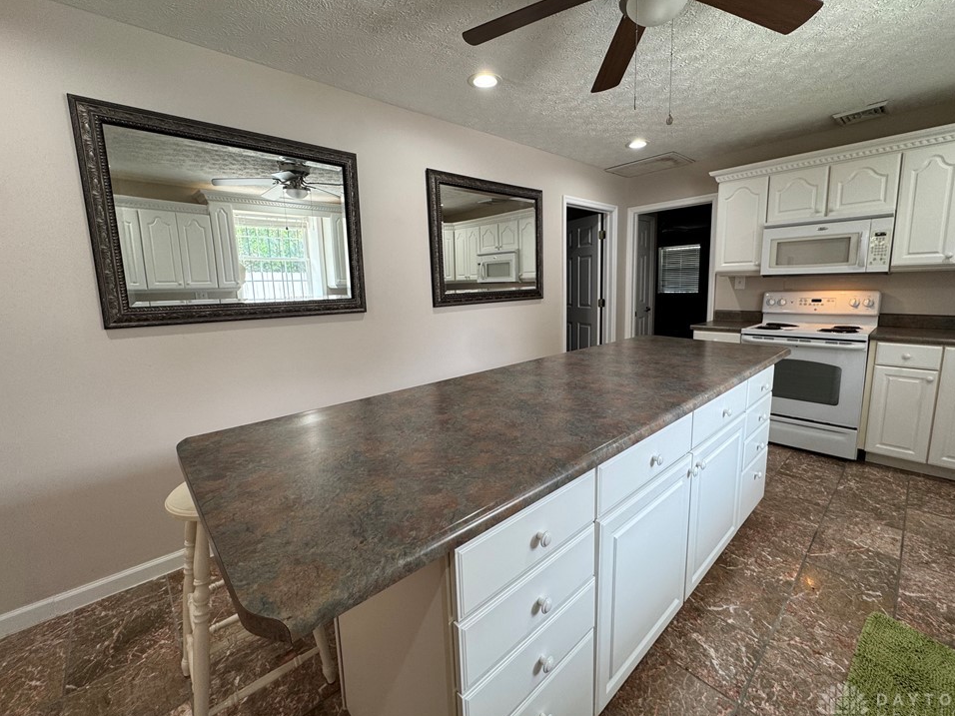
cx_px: 494
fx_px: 414
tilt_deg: -8.8
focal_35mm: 15
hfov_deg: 98.1
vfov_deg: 81.7
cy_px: 346
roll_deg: +1.6
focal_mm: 2.22
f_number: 2.2
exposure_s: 1/120
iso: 100
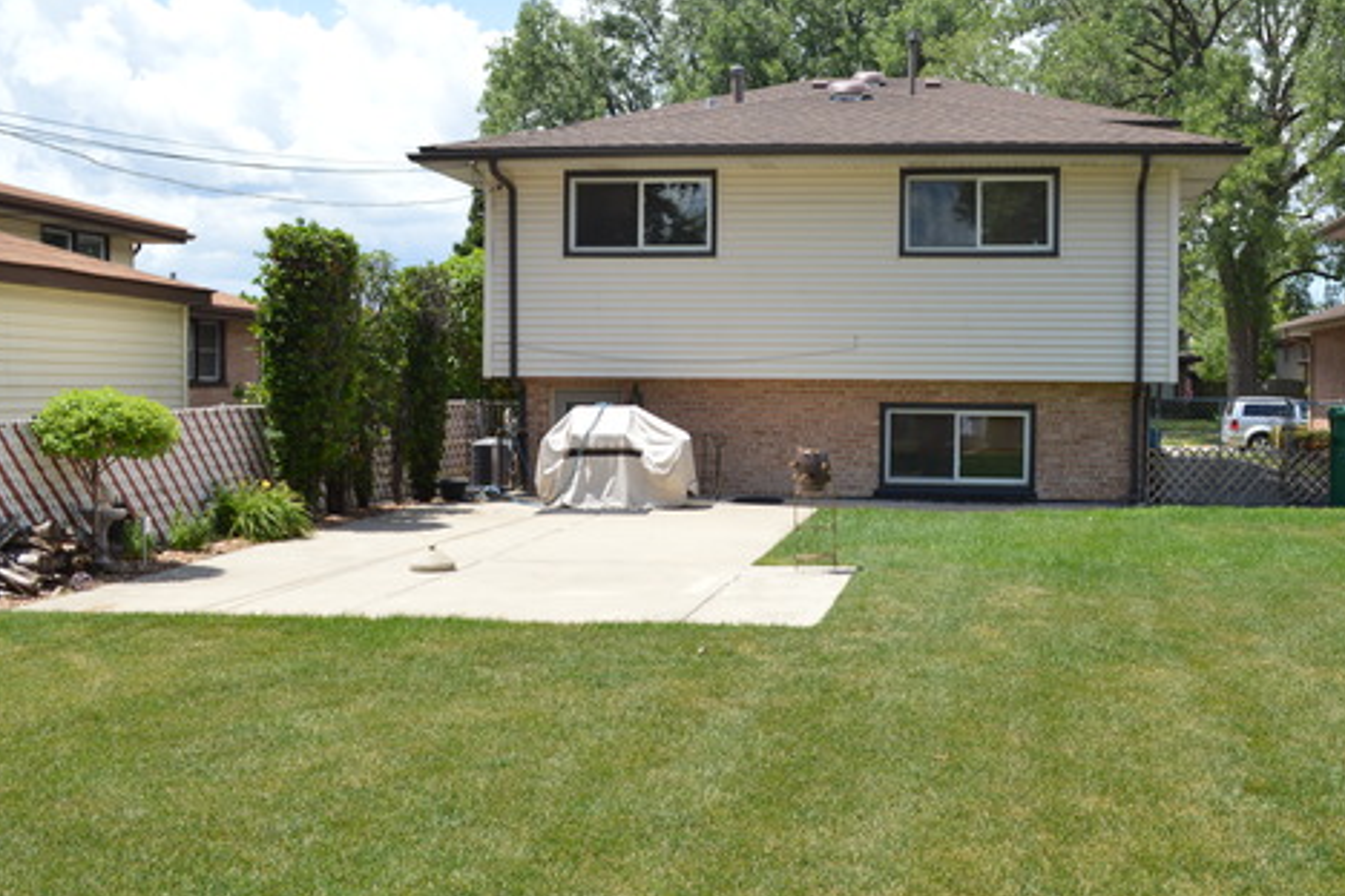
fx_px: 1532
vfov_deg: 32.6
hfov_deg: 47.0
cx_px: 831
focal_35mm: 41
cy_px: 416
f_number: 8
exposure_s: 1/200
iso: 100
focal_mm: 20
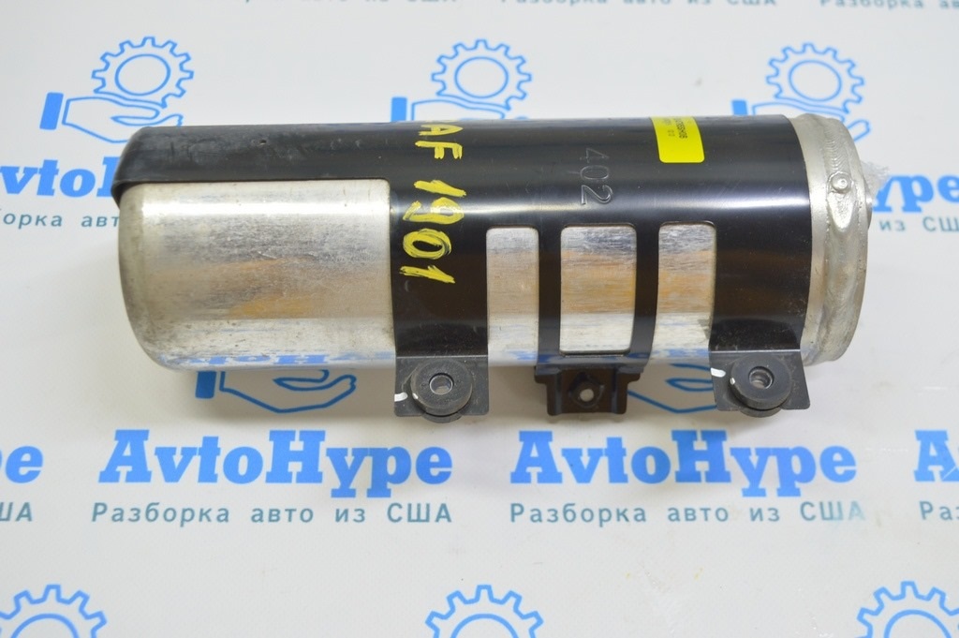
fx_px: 1198
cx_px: 480
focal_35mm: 45
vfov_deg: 29.8
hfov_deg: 43.6
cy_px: 319
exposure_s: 1/20
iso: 400
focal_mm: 30
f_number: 5.6
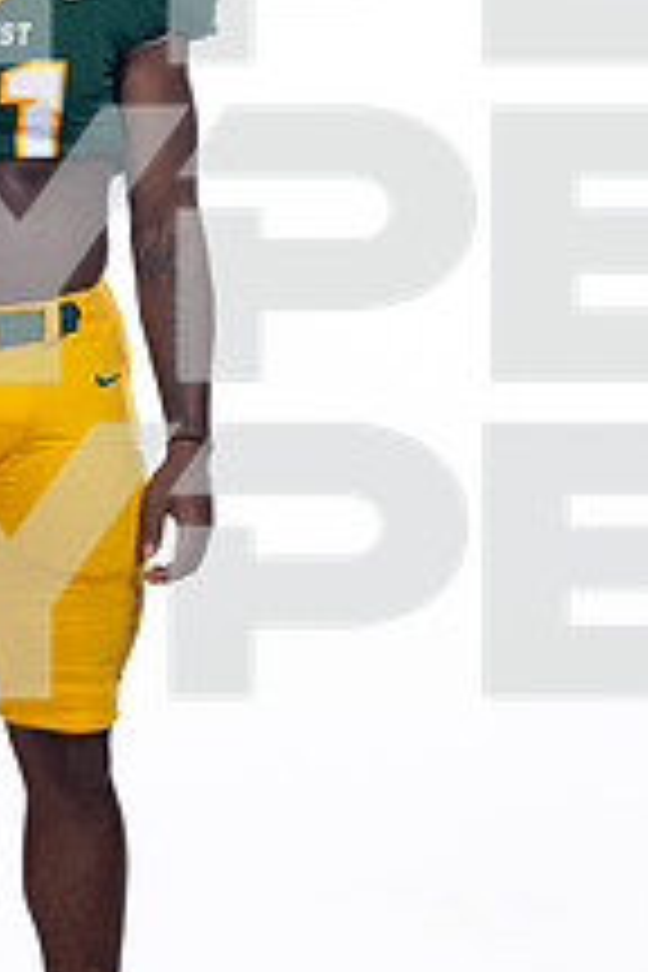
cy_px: 248
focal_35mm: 229
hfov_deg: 6.0
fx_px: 6183
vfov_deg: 9.0
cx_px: 126
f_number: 6.3
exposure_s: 1/250
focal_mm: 110
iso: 400
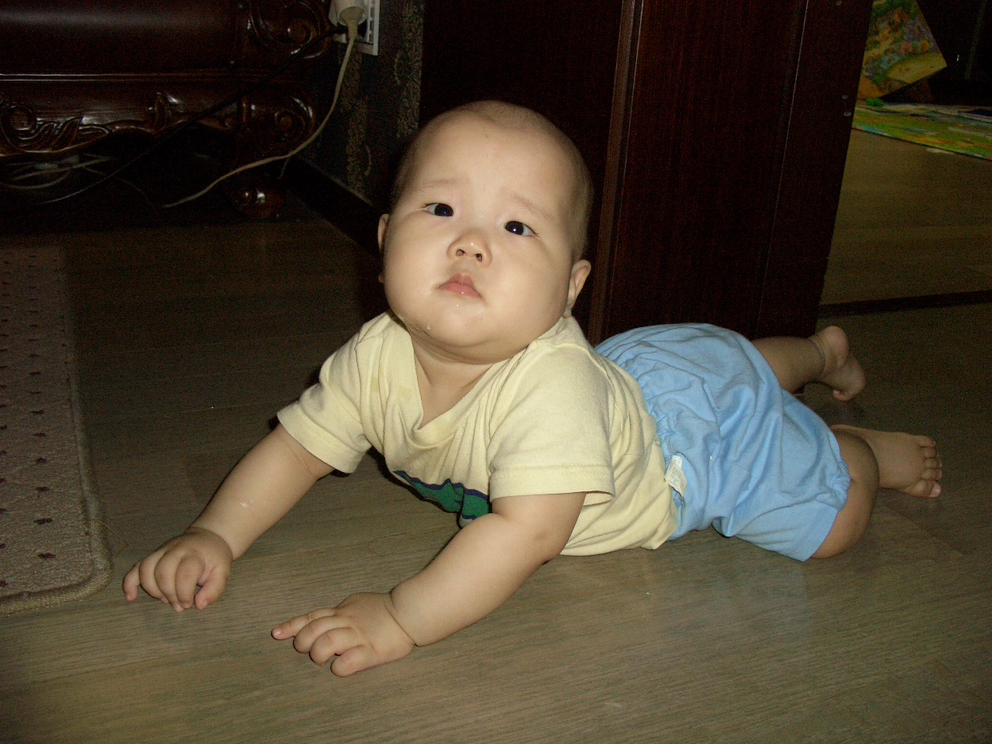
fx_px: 946
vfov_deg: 42.9
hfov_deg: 55.4
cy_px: 372
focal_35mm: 33
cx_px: 496
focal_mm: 7.1
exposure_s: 1/60
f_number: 2.8
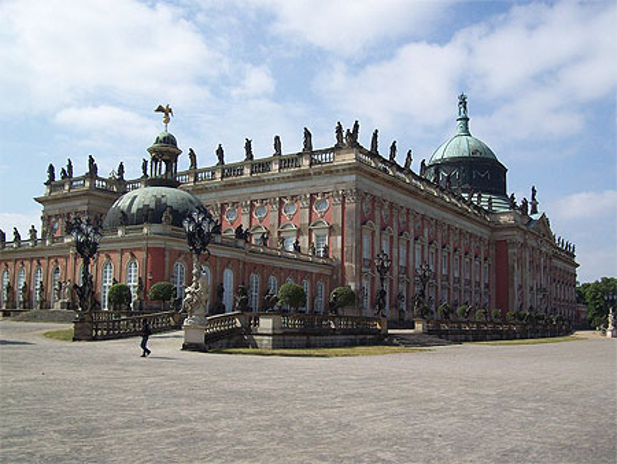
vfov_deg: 39.7
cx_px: 308
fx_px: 642
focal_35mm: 36
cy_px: 232
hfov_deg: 51.3
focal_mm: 6
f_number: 4.8
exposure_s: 1/702
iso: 80
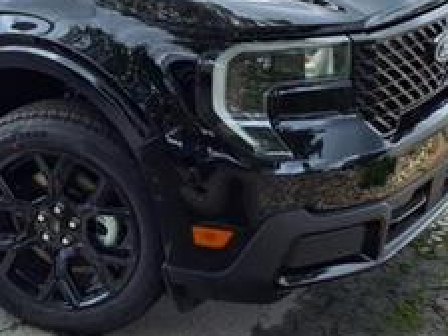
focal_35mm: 61
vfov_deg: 23.7
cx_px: 24
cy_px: 82
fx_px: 789
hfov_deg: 30.0
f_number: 1.9
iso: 40
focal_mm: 3.58
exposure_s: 1/1111
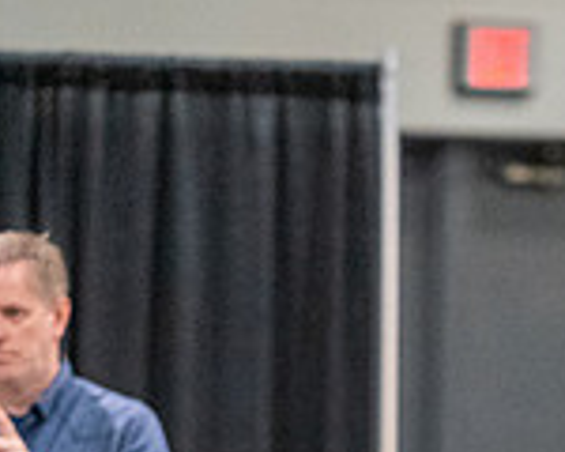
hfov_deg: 2.2
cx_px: 378
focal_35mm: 876
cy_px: 844
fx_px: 14648
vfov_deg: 1.8
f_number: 2.8
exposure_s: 1/250
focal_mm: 200
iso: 6400
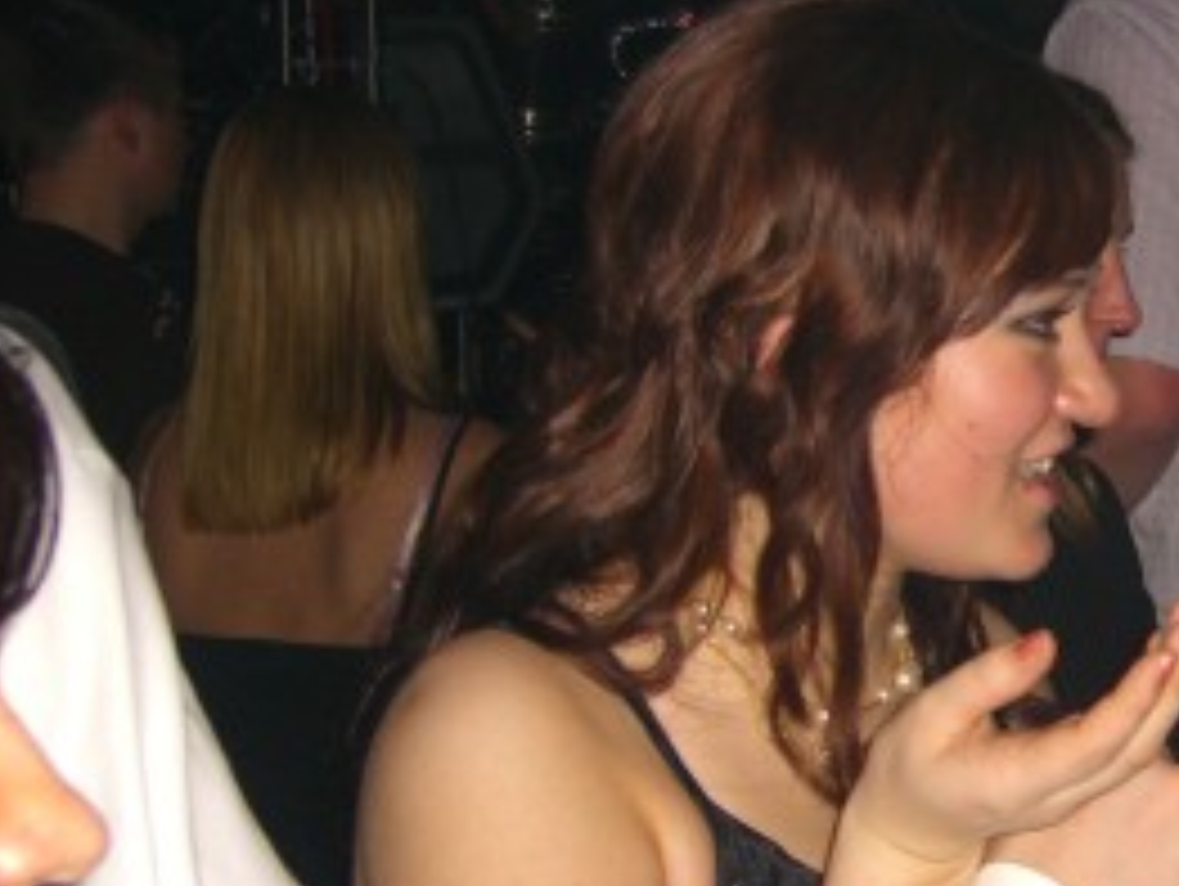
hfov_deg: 21.6
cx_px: 1202
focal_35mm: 87
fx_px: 2966
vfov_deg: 17.0
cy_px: 594
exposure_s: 1/60
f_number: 2.8
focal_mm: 7.9
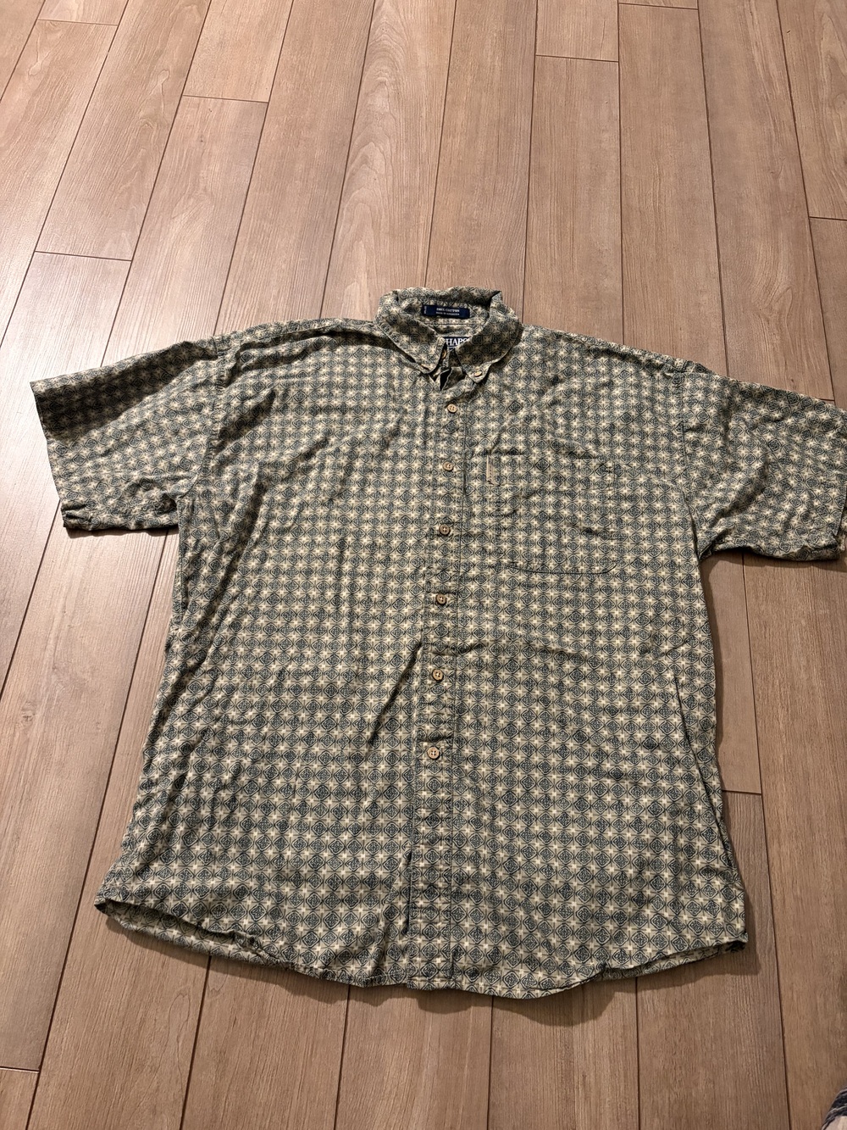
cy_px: 565
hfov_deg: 53.1
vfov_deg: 67.3
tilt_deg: -64.9
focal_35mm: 26
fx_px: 848
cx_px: 424
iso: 500
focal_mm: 5.96
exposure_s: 1/40
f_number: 1.6
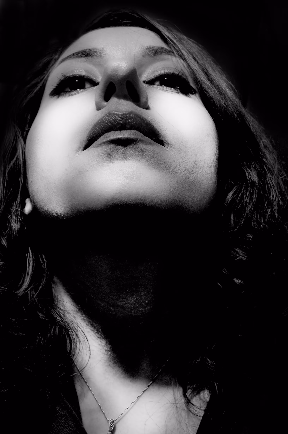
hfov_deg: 34.1
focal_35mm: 39
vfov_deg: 49.6
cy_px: 217
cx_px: 144
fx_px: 470
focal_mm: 26
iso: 1600
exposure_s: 1/13
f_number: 6.3
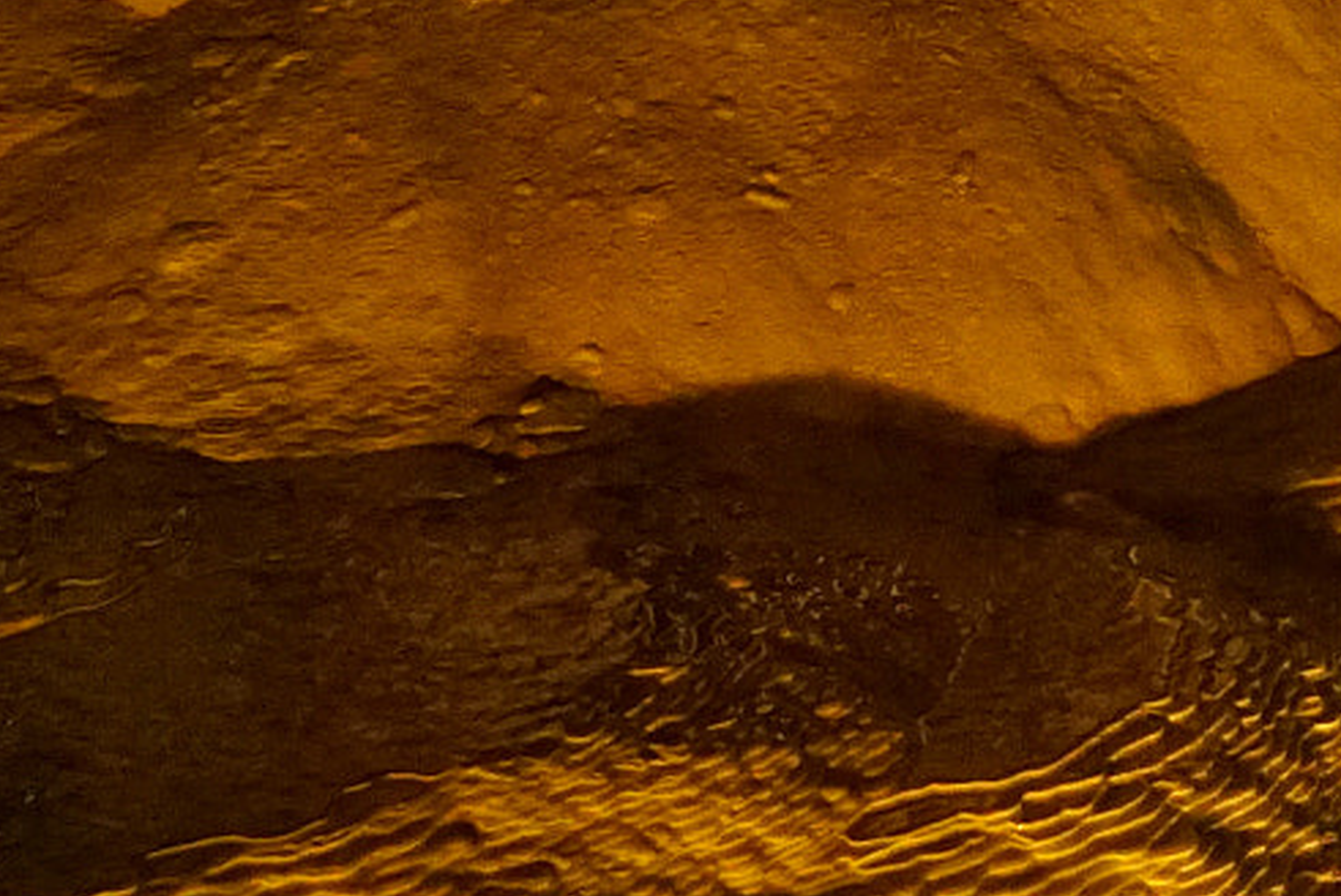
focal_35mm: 114
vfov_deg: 11.8
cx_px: 1508
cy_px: -127
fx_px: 4249
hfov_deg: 17.3
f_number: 4.5
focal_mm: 35
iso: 25600
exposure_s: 1/30
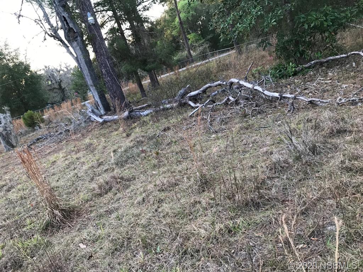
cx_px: 182
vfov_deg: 49.7
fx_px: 294
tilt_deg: -12.1
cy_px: 136
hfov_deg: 63.4
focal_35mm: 28
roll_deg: +19.1
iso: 25
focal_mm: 3.99
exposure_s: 1/30
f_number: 1.8
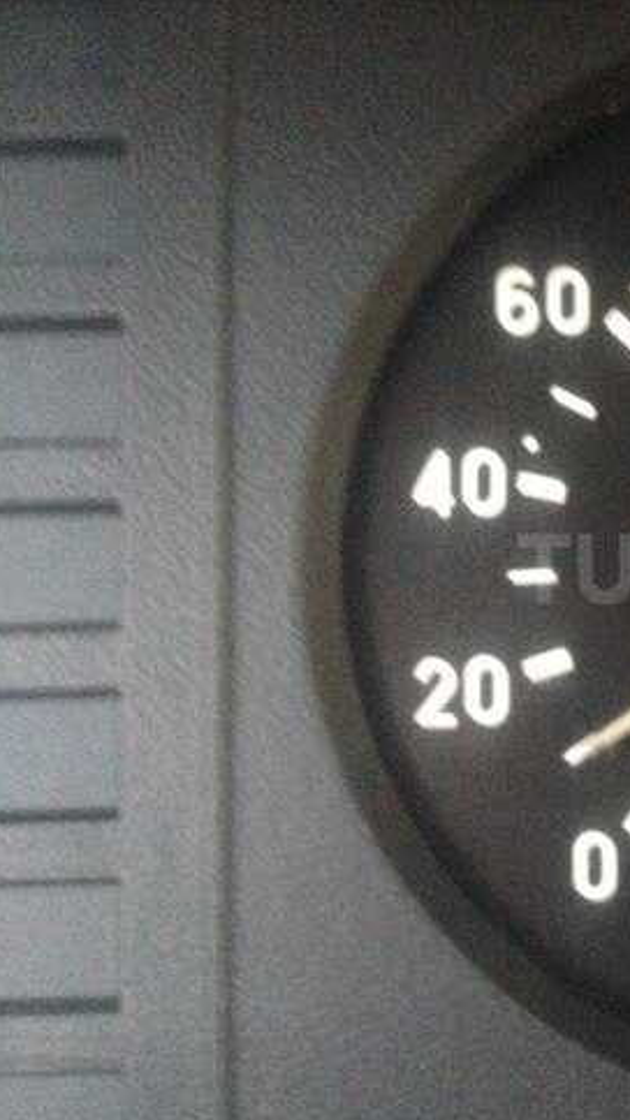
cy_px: 568
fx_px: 1456
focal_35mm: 49
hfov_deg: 22.5
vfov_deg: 42.1
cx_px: 755
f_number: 2.4
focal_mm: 4.12
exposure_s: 1/15
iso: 800
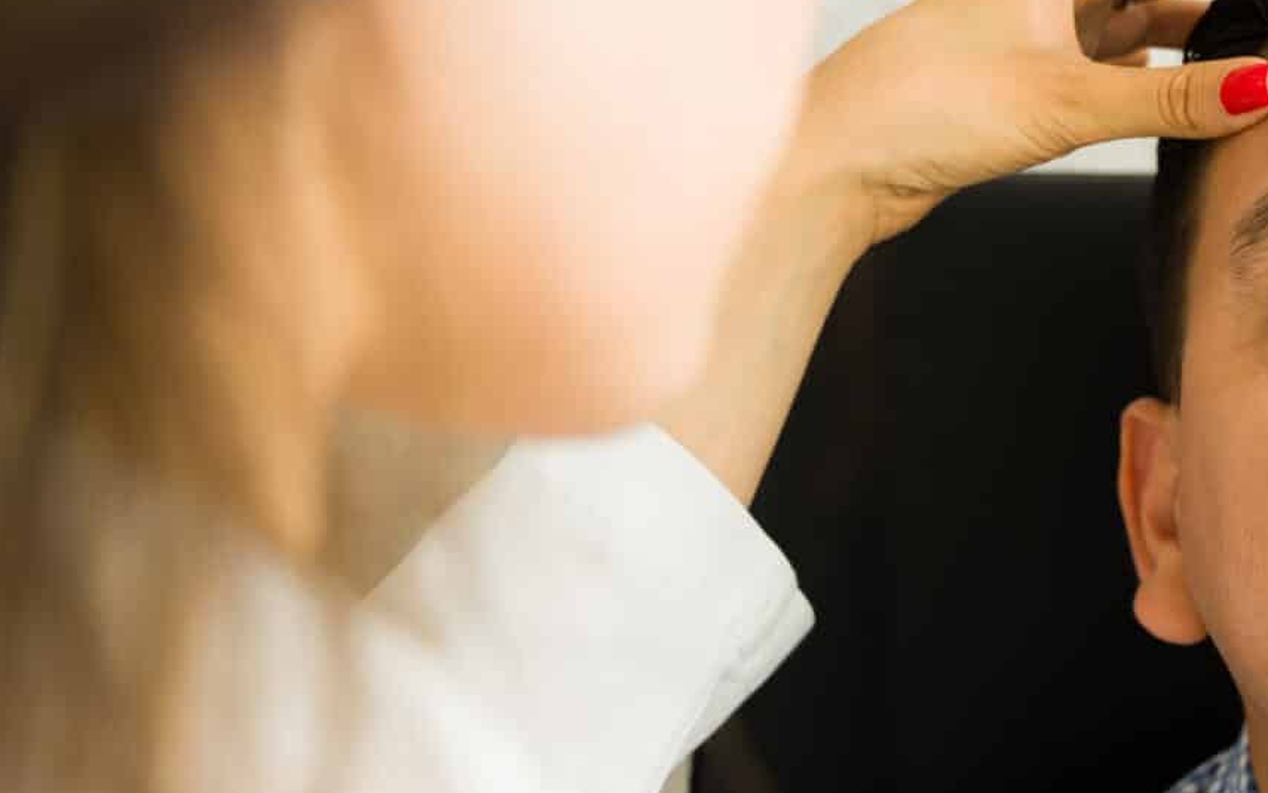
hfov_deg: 22.3
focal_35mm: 88
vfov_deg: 14.8
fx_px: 3041
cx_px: 1372
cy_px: 568
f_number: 2.8
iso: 125
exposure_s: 1/160
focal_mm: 36
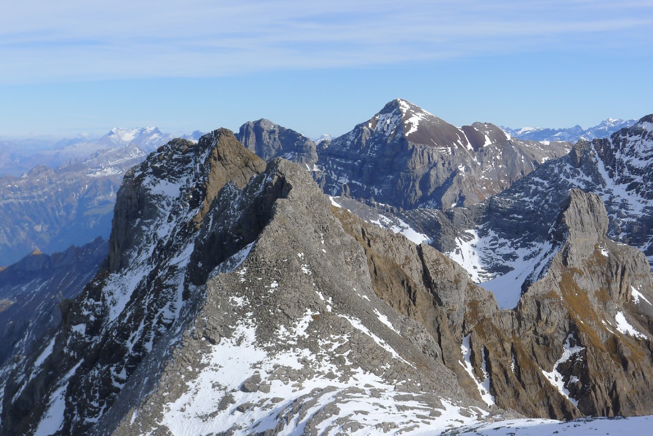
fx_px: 1089
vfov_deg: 22.6
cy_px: 218
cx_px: 326
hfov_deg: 33.4
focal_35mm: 60
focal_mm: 12.8
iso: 80
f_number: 4
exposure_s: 1/800
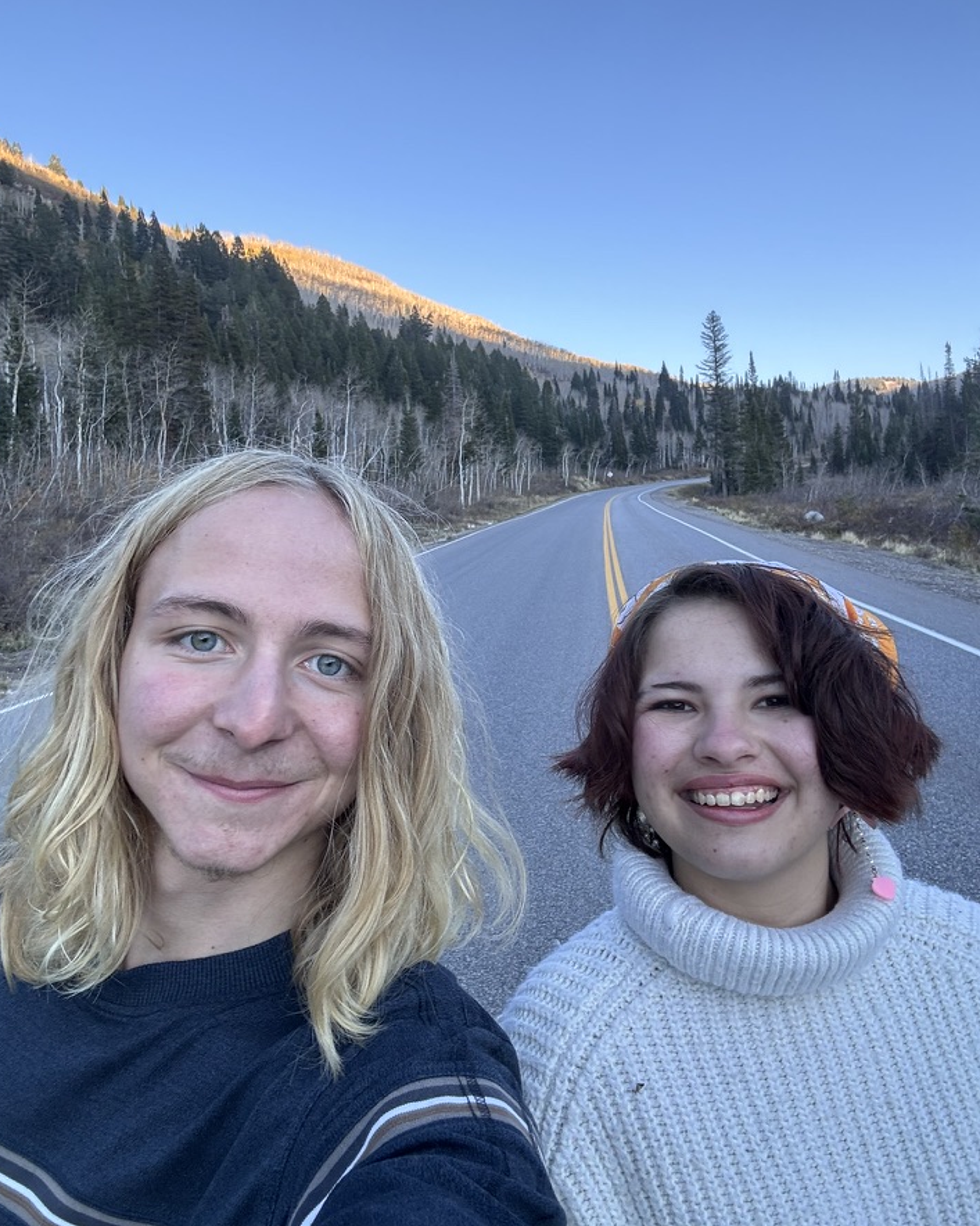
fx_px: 943
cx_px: 492
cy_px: 538
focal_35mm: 26
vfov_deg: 65.8
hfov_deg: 54.9
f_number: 1.9
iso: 32
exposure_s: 1/121
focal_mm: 2.69
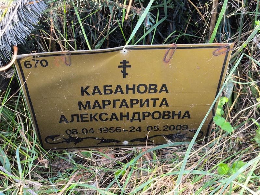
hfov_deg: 38.2
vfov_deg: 29.1
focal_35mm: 50
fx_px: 376
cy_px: 98
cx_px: 130
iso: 80
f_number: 1.7
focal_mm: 4.71
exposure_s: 1/100
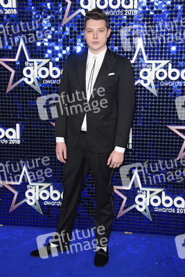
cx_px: 92
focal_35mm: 46
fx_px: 354
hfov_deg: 29.3
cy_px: 138
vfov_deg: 42.7
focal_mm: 46
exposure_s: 1/250
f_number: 5.6
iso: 800
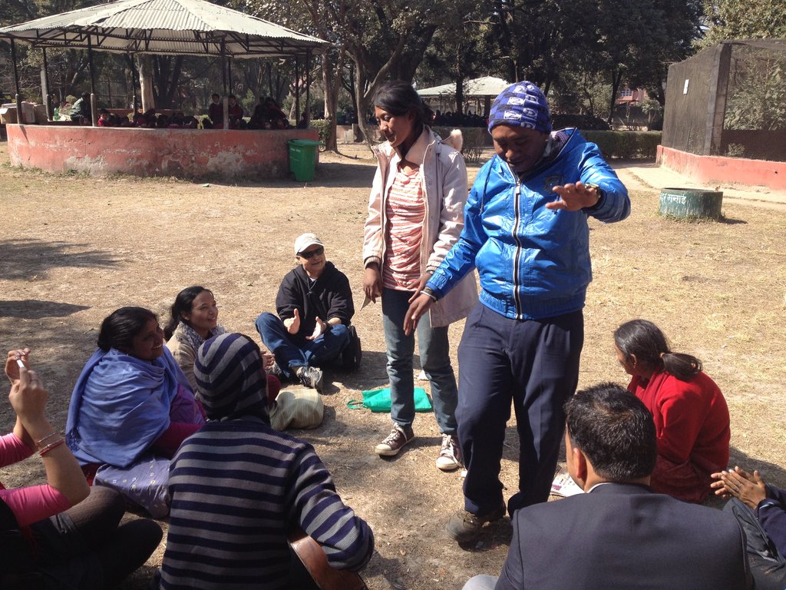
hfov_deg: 52.6
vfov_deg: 40.7
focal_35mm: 35
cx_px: 393
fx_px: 795
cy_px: 295
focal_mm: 4.28
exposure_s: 1/708
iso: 50
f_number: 2.4
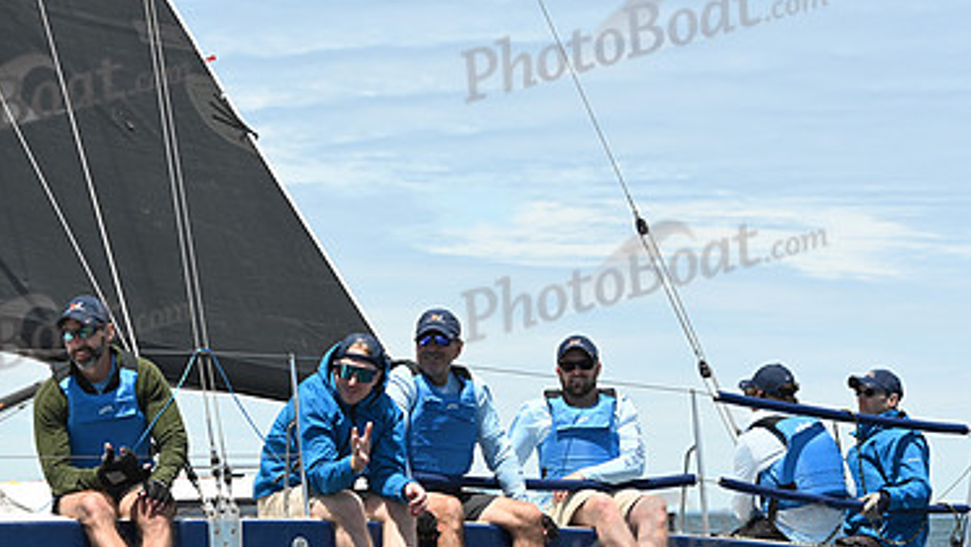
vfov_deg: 10.6
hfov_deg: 18.7
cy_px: 447
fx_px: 2936
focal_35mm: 114
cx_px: 328
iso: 320
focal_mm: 70
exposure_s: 1/1000
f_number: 7.1
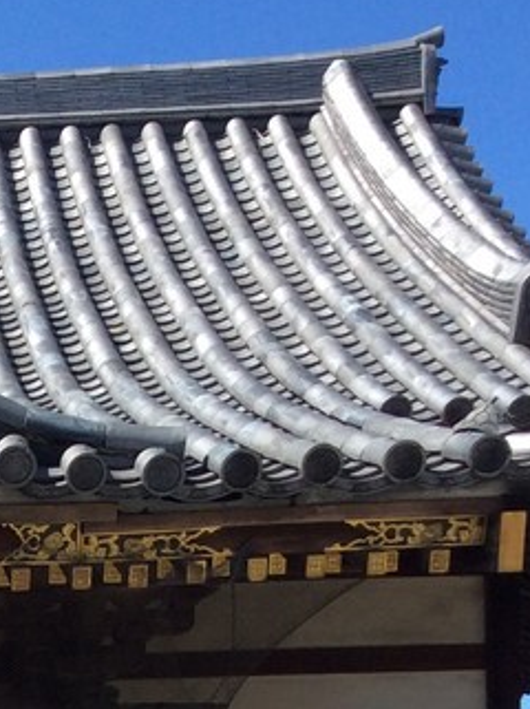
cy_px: 994
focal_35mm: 102
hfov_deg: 13.5
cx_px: -299
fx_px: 2086
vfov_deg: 17.7
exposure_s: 1/1059
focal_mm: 3.3
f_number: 2.4
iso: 32
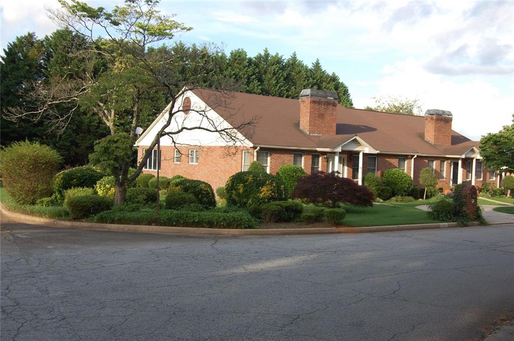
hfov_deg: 49.6
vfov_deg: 34.1
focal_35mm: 39
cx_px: 257
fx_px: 556
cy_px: 170
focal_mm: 26
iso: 200
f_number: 7.1
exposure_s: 1/200
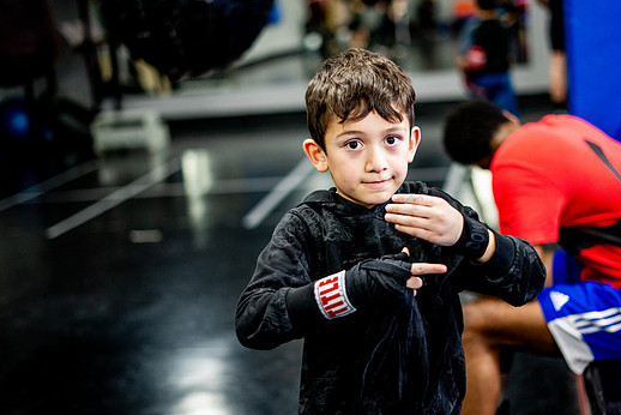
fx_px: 966
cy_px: 201
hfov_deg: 35.6
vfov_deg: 24.2
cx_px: 338
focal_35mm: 56
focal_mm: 50
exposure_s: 1/400
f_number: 1.8
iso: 4000
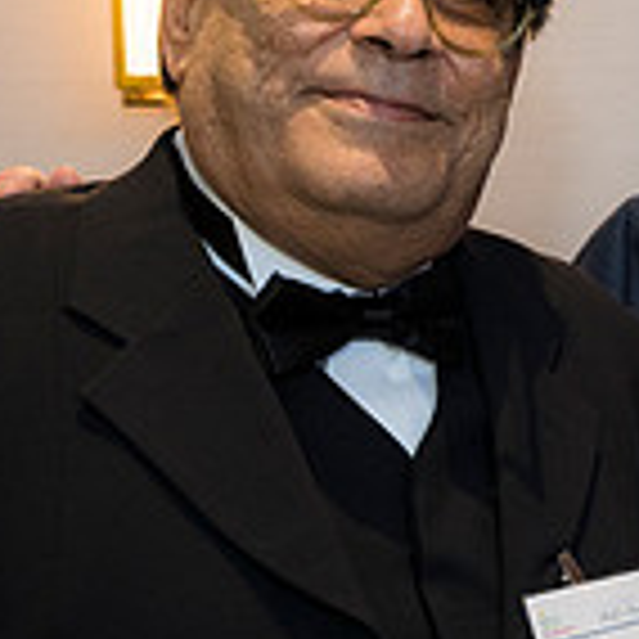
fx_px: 3342
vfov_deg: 10.9
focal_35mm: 160
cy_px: 380
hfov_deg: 10.5
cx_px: 986
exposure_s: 1/125
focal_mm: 46
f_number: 4
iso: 800
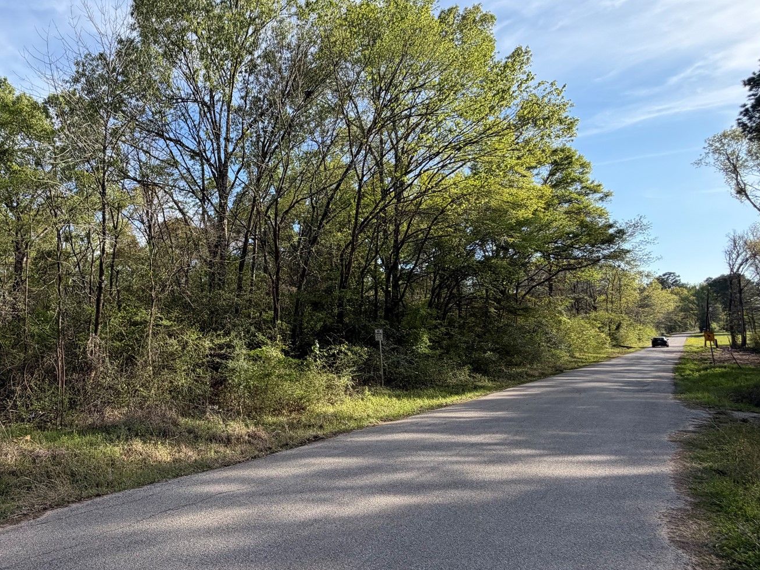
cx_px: 195
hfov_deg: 71.5
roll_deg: +1.6
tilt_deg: +6.3
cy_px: 289
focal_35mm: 22
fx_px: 483
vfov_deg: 61.1
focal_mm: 2.22
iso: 40
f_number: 2.2
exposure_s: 1/596
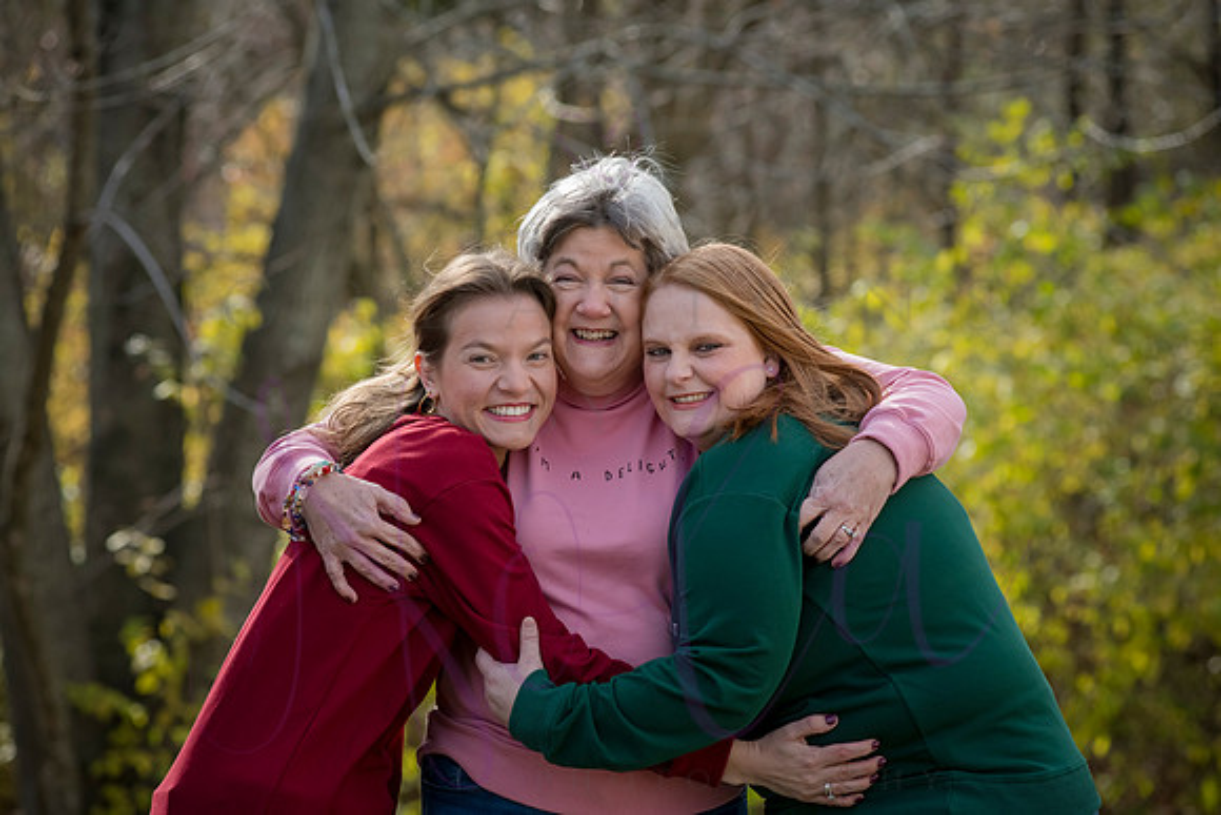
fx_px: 4580
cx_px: 610
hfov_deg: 15.2
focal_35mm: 135
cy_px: 408
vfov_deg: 10.2
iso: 400
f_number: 5
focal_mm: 135
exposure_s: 1/800
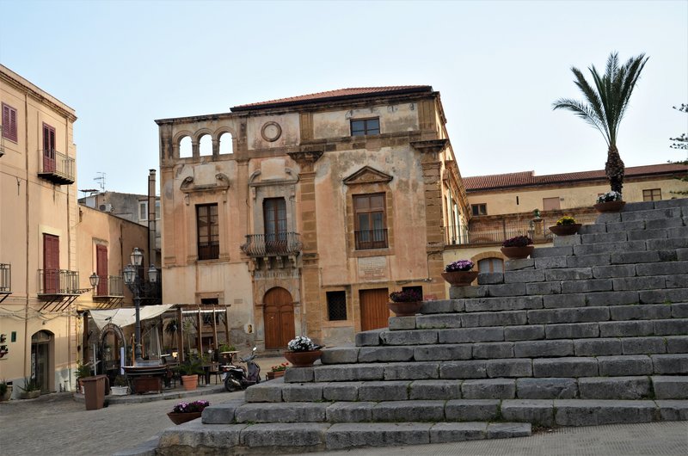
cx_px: 344
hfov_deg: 51.4
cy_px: 228
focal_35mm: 38
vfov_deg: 35.3
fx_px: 715
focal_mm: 25
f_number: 9
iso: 250
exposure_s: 1/80
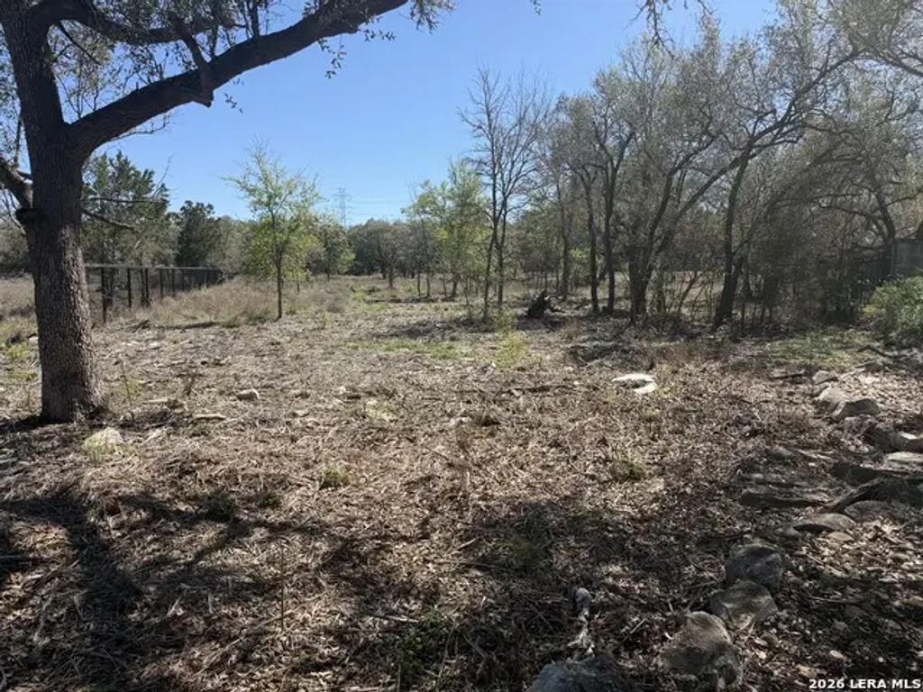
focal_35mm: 24
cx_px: 462
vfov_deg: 56.8
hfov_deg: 71.6
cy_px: 346
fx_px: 640
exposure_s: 1/3021
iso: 80
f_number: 1.78
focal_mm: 6.76
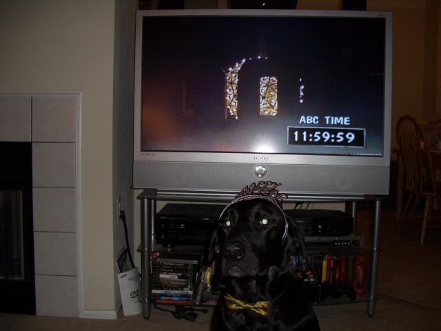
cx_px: 220
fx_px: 446
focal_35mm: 35
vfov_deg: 40.7
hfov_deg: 52.6
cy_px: 166
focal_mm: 5.8
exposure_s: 1/60
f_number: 2.6
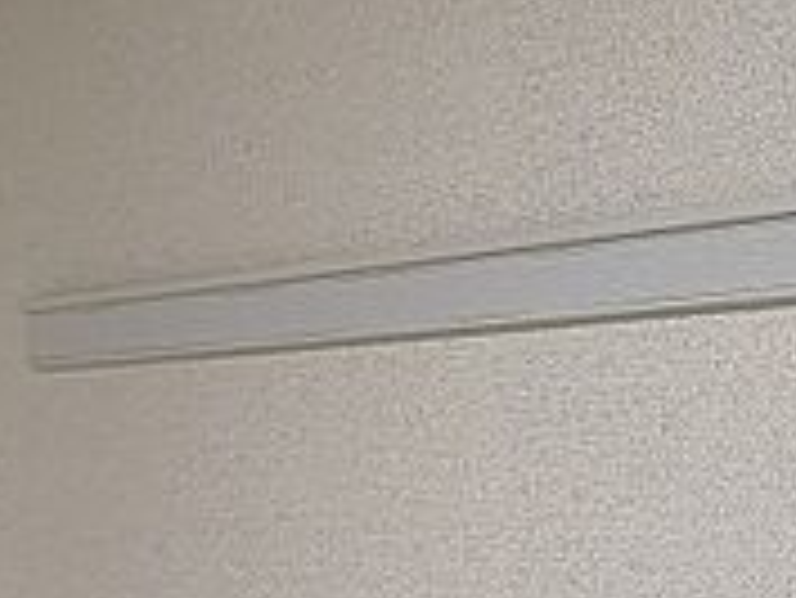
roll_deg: +0.2
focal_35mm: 94
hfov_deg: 17.8
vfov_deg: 15.7
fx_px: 2163
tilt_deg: +2.1
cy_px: 459
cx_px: 1313
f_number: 1.8
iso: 64
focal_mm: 4.25
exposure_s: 1/120
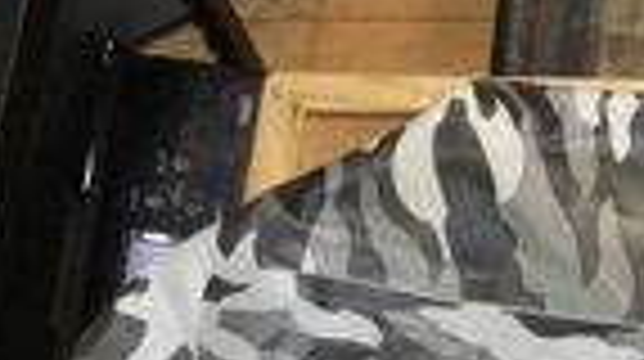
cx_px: 1180
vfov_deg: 8.1
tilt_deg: -66.4
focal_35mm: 142
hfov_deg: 13.5
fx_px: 2422
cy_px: 747
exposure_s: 1/30
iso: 32
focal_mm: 3.3
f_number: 2.4
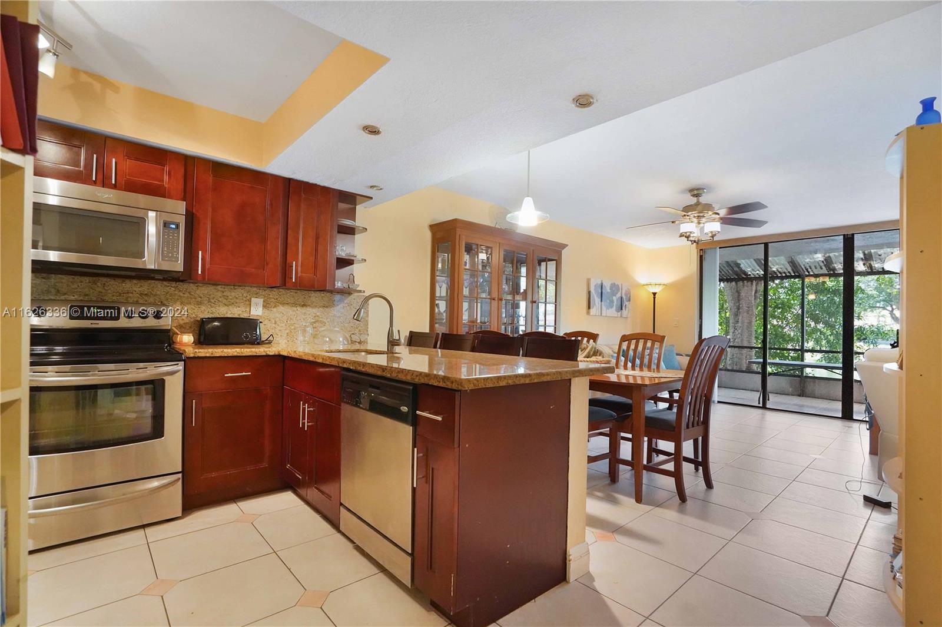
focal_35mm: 16
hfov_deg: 96.8
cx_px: 471
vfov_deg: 73.7
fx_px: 418
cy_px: 314
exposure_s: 1/200
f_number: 5
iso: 10000
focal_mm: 16
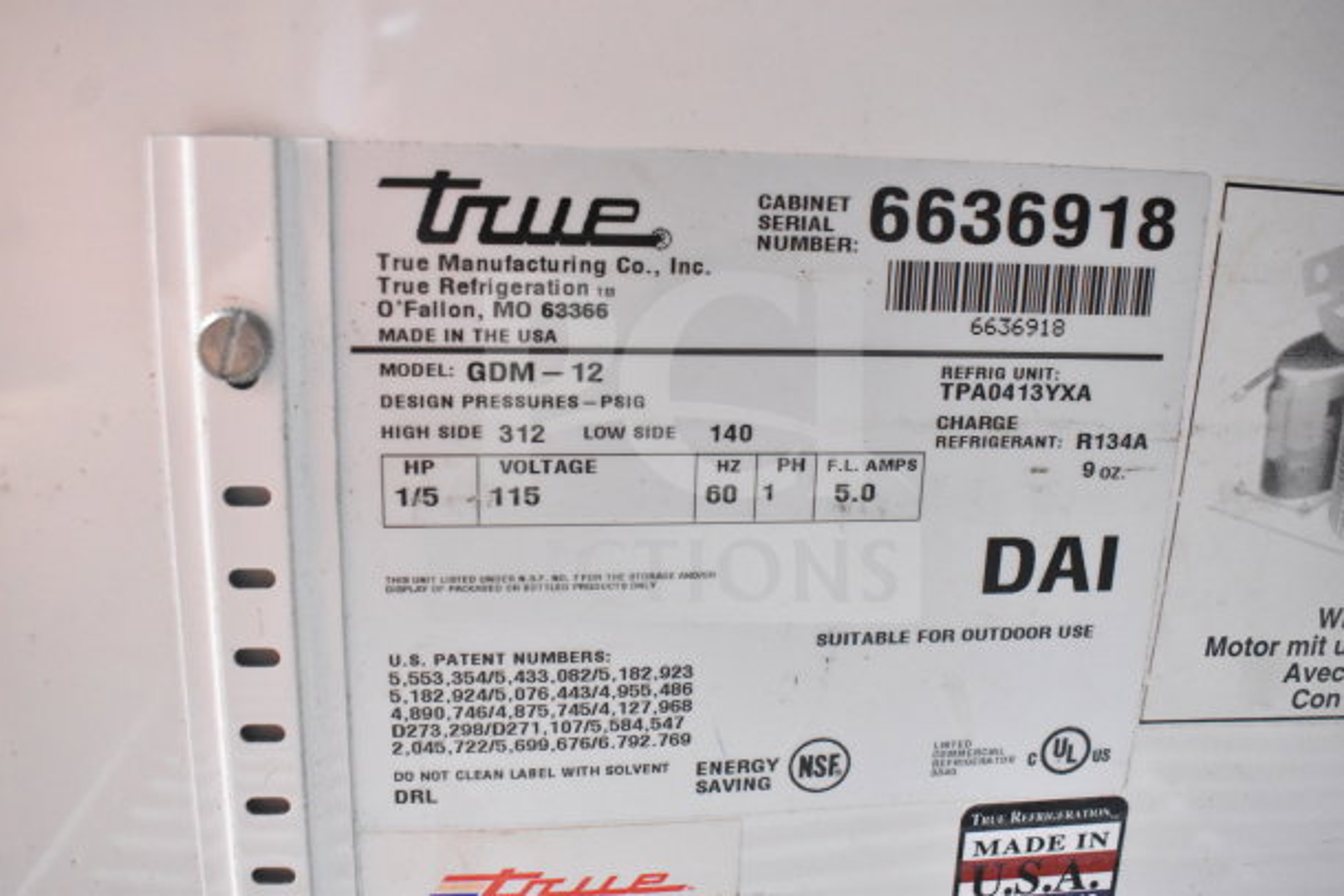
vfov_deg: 41.7
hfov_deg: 59.5
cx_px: 672
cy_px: 448
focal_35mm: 32
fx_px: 1176
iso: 6400
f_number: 5
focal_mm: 21
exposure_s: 1/100
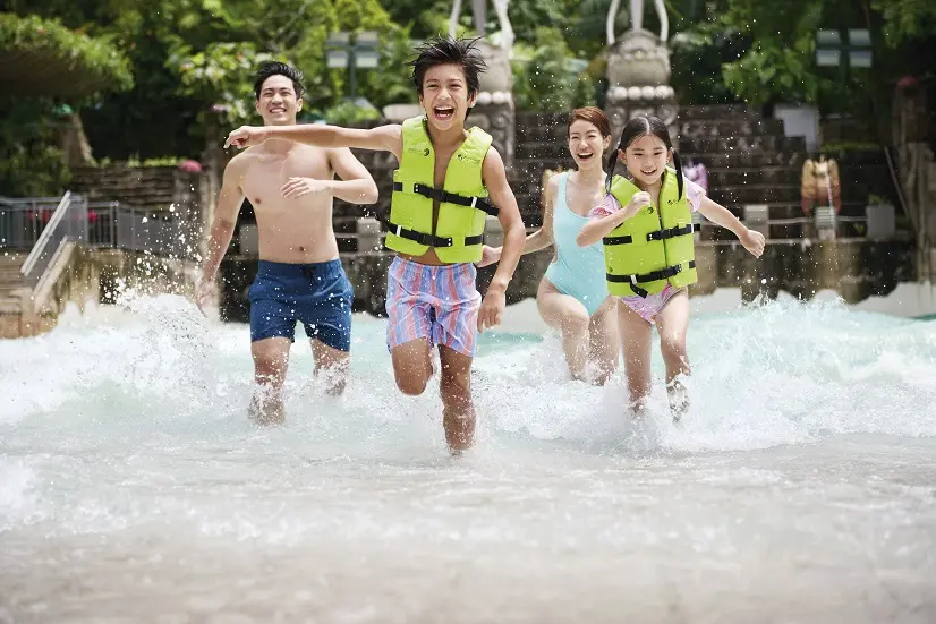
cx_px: 468
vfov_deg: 19.5
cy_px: 312
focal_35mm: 70
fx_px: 1820
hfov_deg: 28.8
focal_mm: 70
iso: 400
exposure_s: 1/3200
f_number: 3.5
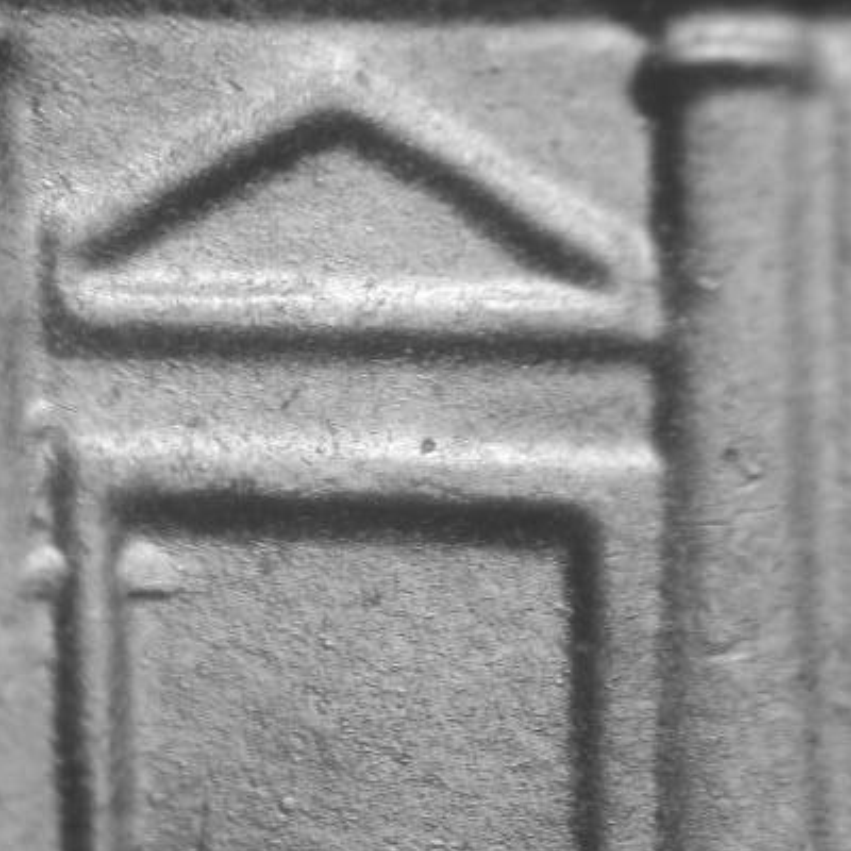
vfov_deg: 8.7
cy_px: 555
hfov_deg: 8.7
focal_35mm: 202
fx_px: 5618
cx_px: 349
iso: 100
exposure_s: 1/25.6
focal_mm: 29.7
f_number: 4.9
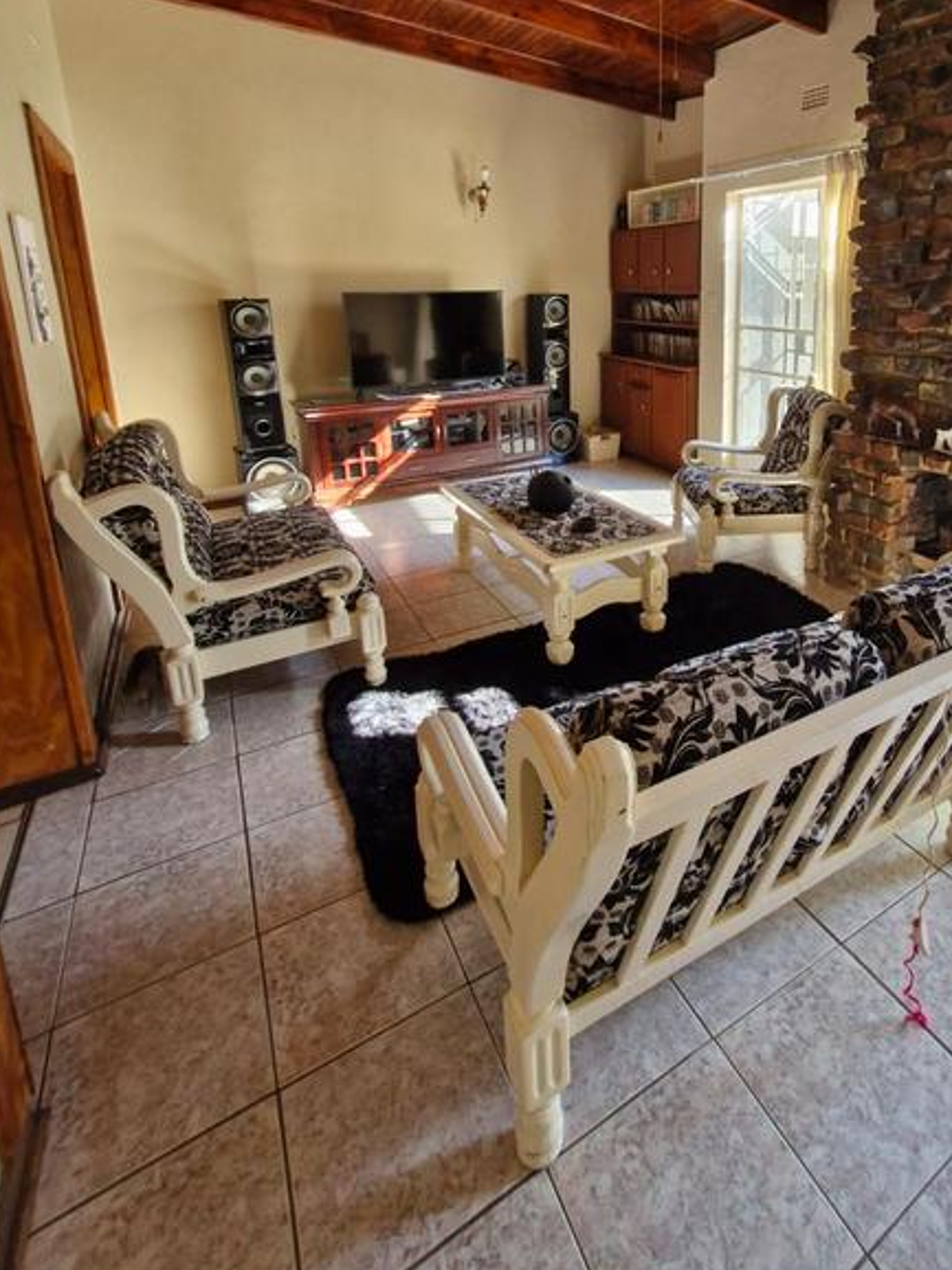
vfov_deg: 84.6
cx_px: 629
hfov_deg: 69.7
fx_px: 661
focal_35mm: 18
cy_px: 417
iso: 160
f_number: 2.2
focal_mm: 1.74
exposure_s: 1/50
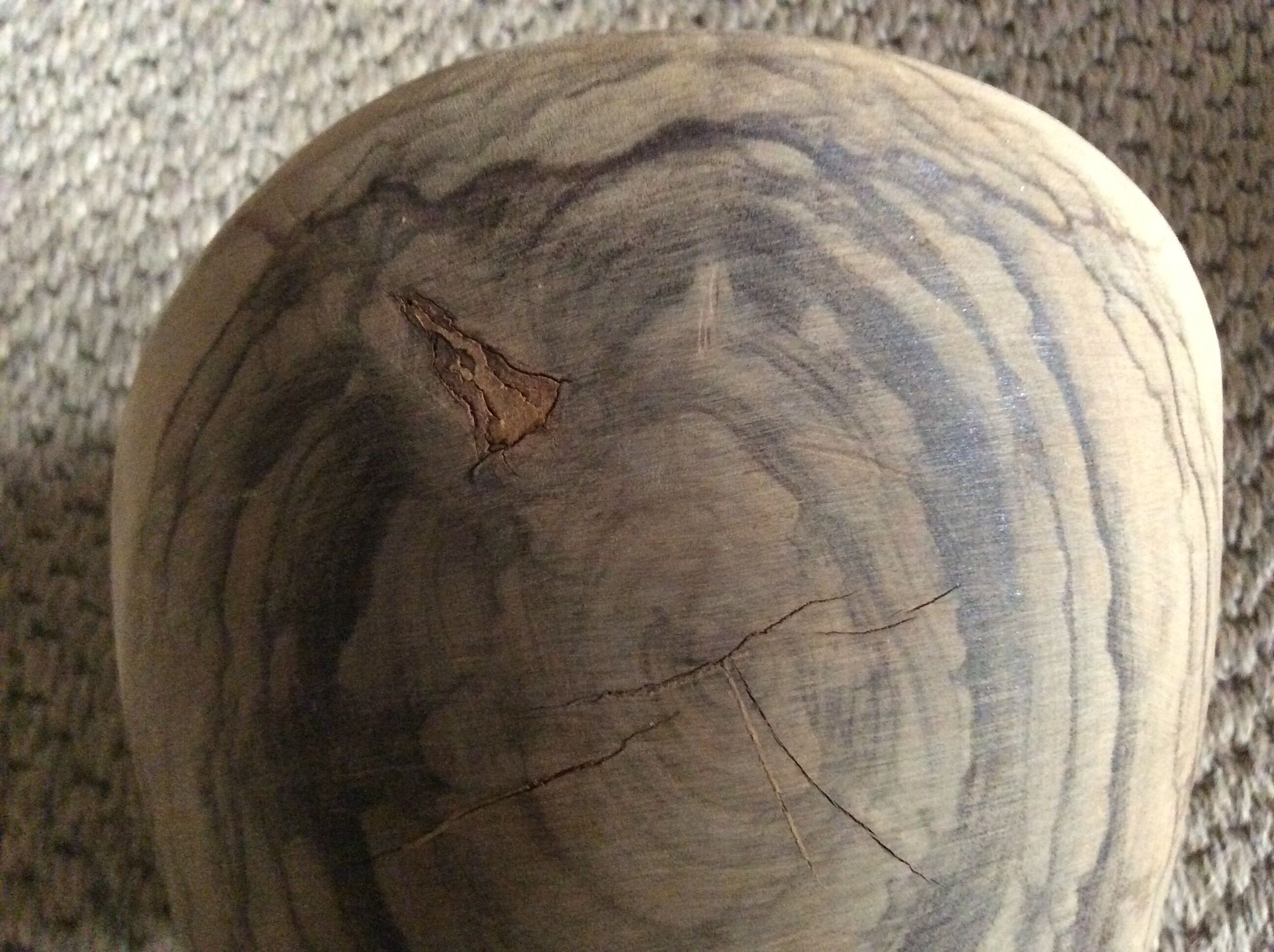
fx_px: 1176
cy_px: 476
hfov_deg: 56.9
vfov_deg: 44.1
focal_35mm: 32
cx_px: 637
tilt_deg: -74.6
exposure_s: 1/17
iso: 500
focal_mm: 3.3
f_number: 2.4
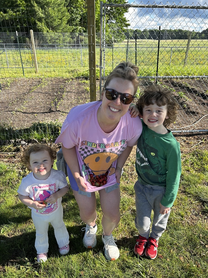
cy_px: 139
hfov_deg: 53.1
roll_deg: -0.4
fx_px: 208
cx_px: 104
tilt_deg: -24.4
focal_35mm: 26
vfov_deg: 67.3
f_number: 1.5
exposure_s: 1/840
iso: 50
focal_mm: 5.7
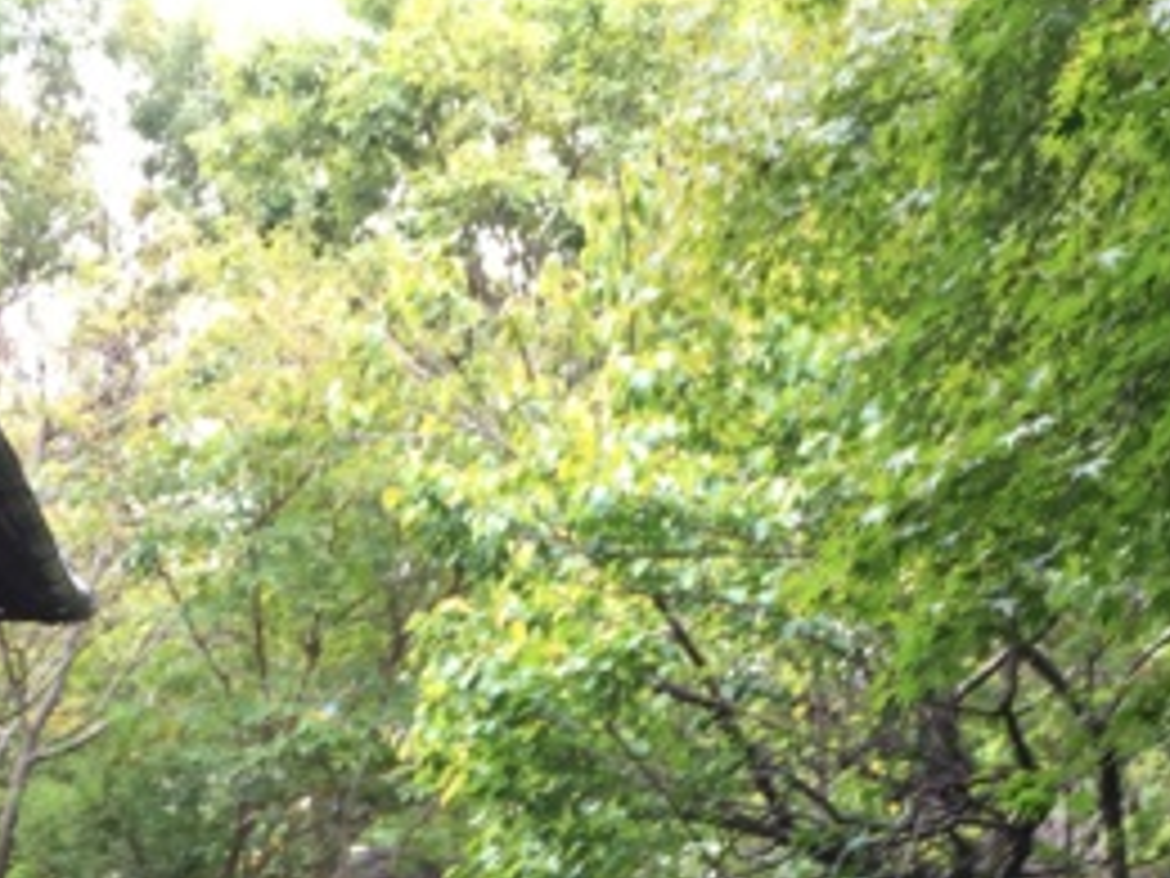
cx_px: 630
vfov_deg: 20.9
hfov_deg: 29.0
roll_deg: -0.4
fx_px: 2265
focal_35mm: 67
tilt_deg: -5.2
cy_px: 959
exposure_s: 1/60
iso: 32
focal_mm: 4.15
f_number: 2.2
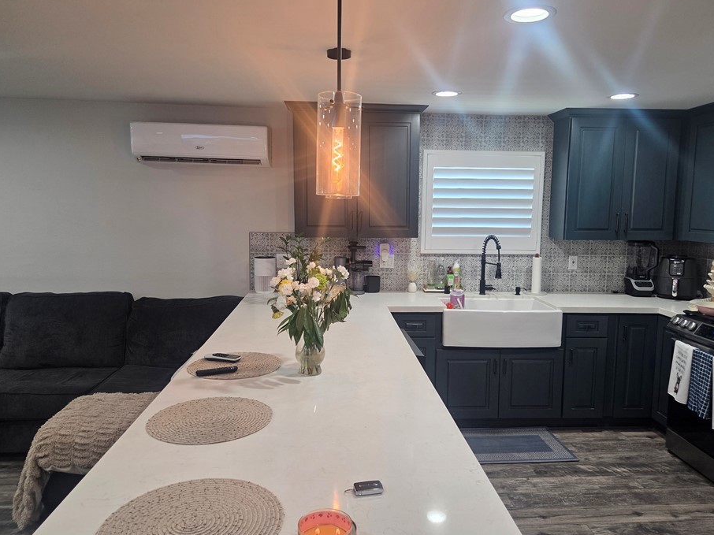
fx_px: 536
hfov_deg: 67.3
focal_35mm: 26
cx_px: 376
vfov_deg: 53.0
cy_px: 258
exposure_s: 1/120
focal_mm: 5.4
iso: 160
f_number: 1.8
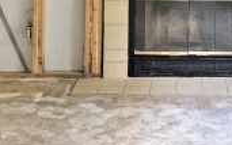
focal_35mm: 99
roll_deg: -0.9
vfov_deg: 12.4
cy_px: -95
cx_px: 191
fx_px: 626
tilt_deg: -0.8
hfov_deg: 20.7
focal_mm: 6.76
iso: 200
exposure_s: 1/78
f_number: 1.78
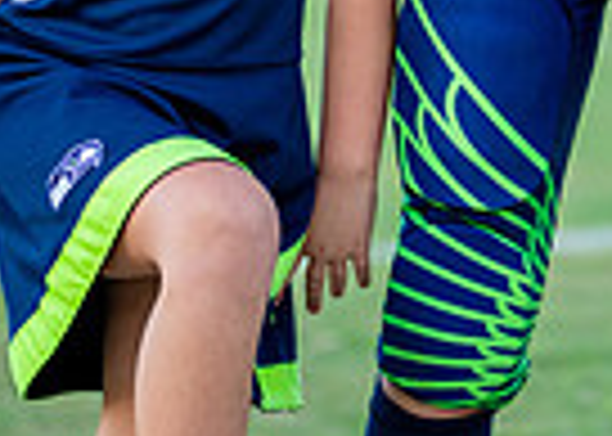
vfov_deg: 5.5
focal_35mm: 259
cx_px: 474
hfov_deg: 7.8
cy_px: -359
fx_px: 4500
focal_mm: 50
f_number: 1.2
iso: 160
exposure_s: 1/1600
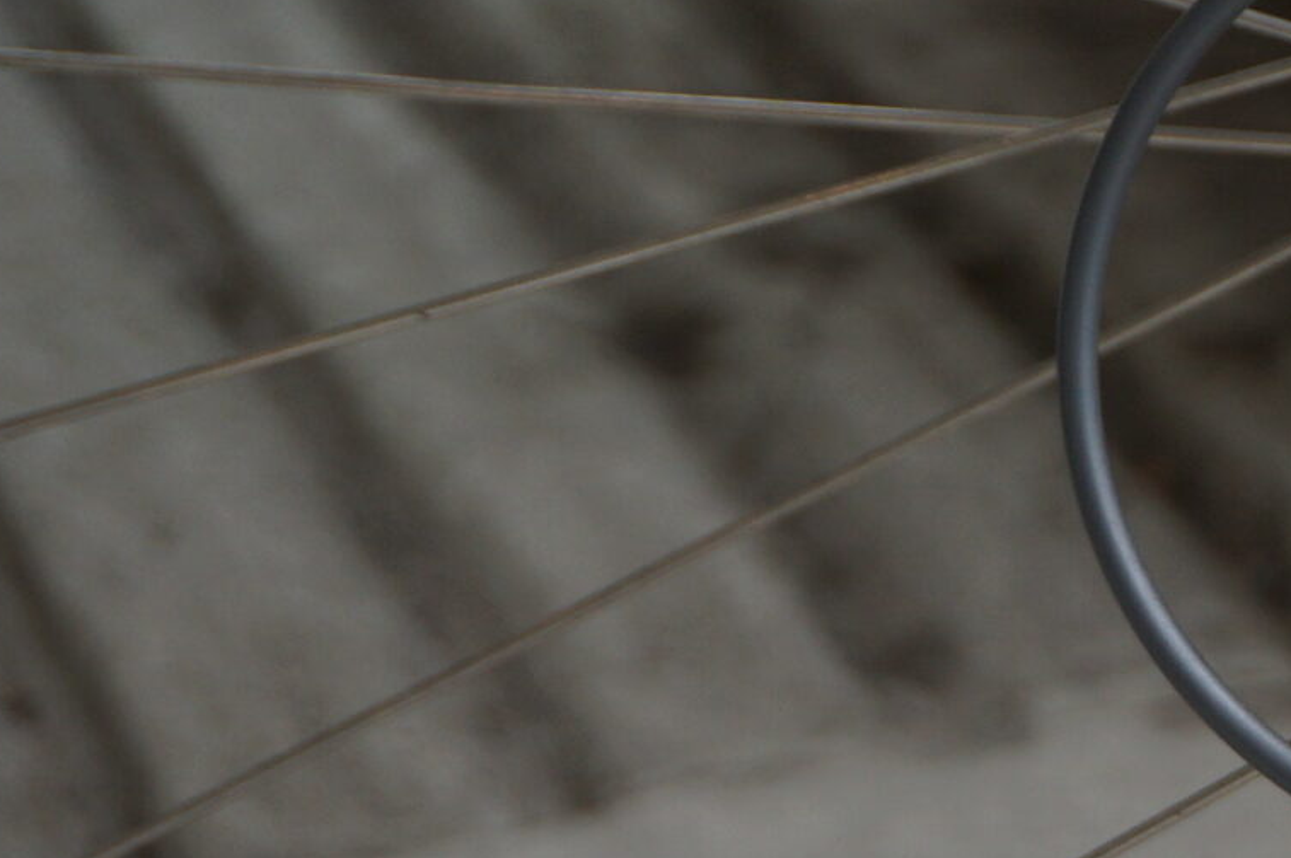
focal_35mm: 203
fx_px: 7272
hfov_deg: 9.8
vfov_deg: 6.8
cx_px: 2075
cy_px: 515
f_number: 5.6
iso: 250
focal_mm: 40
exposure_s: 1/40
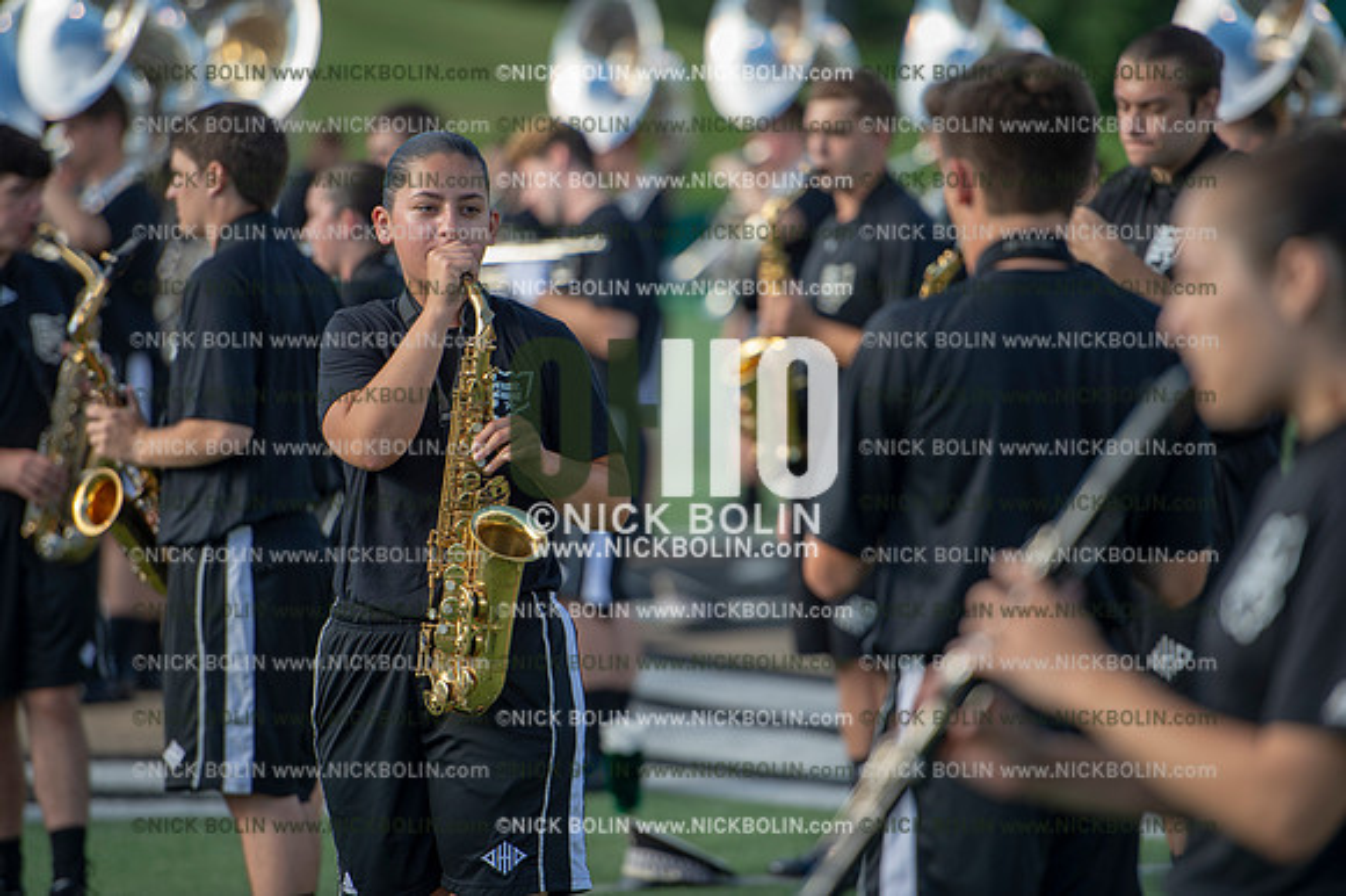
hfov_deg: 10.3
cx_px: 673
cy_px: 448
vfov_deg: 6.9
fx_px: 7473
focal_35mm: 200
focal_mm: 200
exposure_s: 1/1000
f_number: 2.8
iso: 160
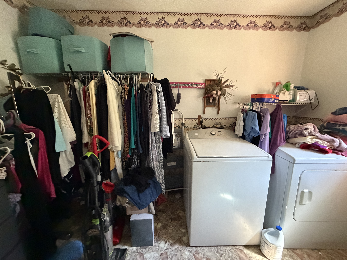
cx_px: 174
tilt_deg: -10.3
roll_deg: +0.1
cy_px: 130
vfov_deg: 85.7
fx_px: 140
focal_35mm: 14
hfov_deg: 102.1
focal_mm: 2.22
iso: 800
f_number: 2.2
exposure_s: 1/60
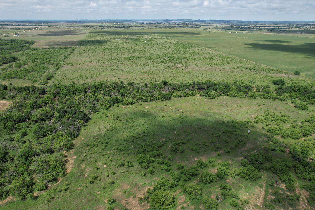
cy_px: 105
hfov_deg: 78.6
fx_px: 192
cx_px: 158
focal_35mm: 22
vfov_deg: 57.2
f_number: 2.8
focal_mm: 8.38
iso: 100
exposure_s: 1/1600
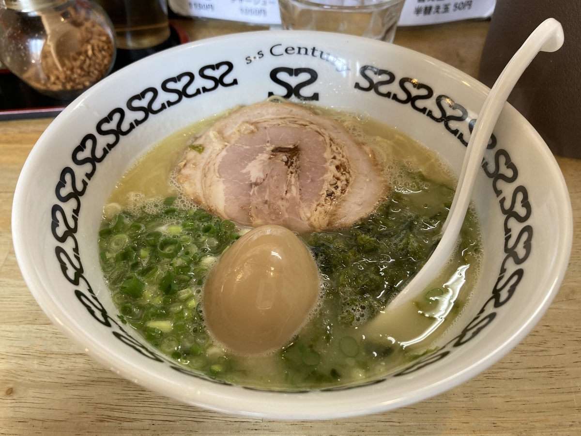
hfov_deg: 63.4
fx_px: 470
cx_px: 290
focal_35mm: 28
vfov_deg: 49.7
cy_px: 218
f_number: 1.8
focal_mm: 3.99
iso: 80
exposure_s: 1/50
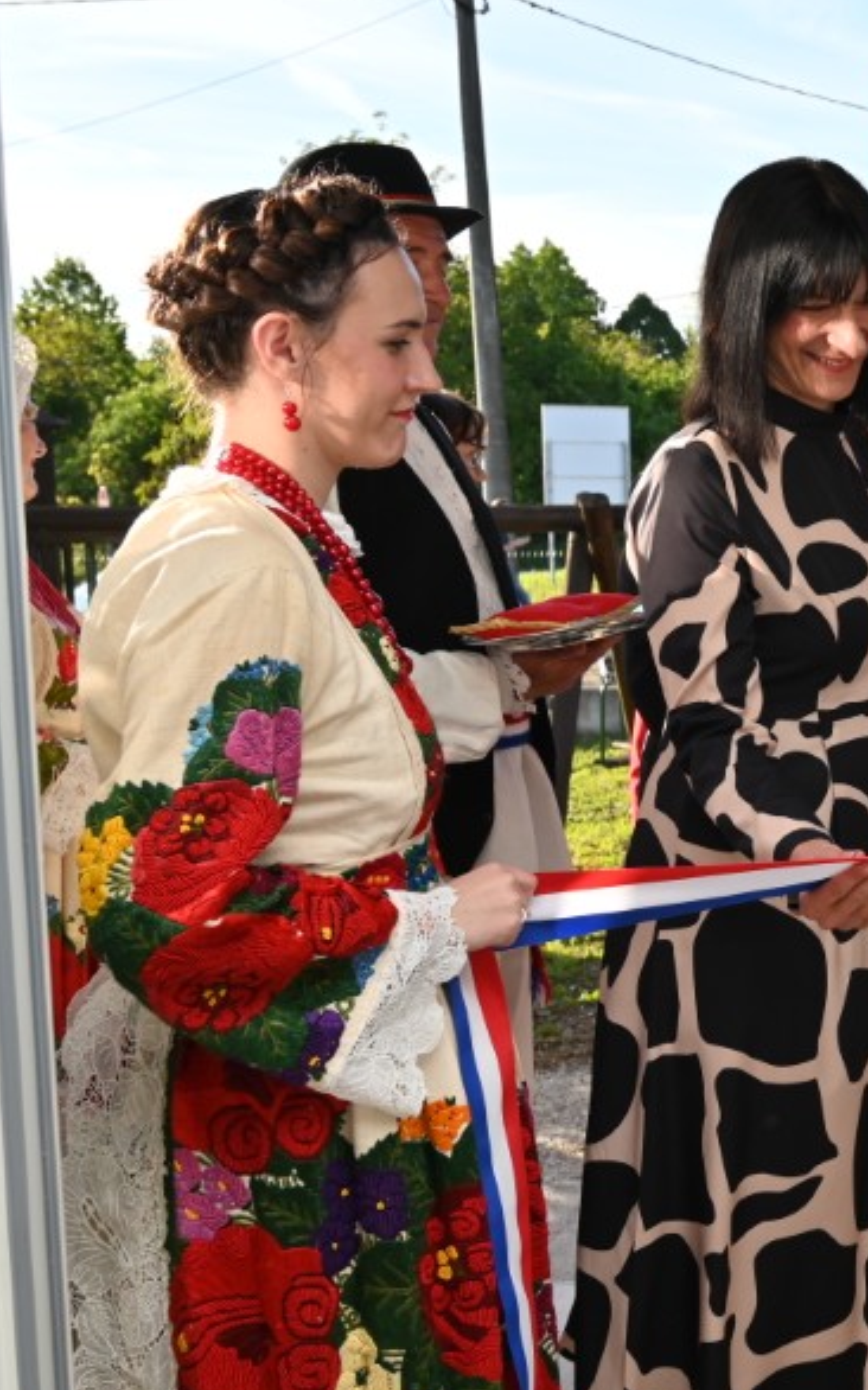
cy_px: 702
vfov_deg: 37.5
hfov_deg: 20.7
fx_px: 2045
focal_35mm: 54
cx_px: 1266
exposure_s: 1/200
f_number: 7.1
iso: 100
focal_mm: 27
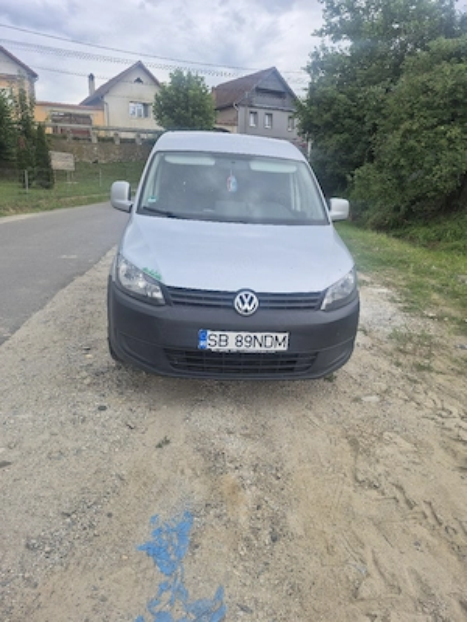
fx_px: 414
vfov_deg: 73.9
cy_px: 311
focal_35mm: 23
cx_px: 234
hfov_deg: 58.9
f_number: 1.8
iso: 25
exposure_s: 1/182
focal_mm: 5.4
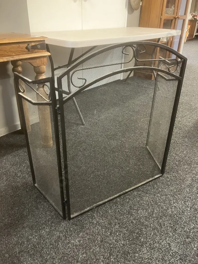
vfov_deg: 63.4
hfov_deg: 49.7
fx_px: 214
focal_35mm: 28
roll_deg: -0.6
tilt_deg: -27.1
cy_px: 132
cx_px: 99
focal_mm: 3.99
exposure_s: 1/25
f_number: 1.8
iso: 320
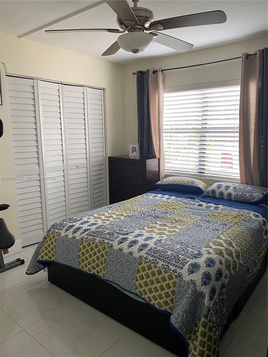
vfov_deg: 67.3
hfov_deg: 53.1
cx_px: 134
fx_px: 268
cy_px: 178
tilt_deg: -8.1
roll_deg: +1.1
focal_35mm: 26
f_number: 1.8
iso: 125
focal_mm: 4.25
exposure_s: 1/89
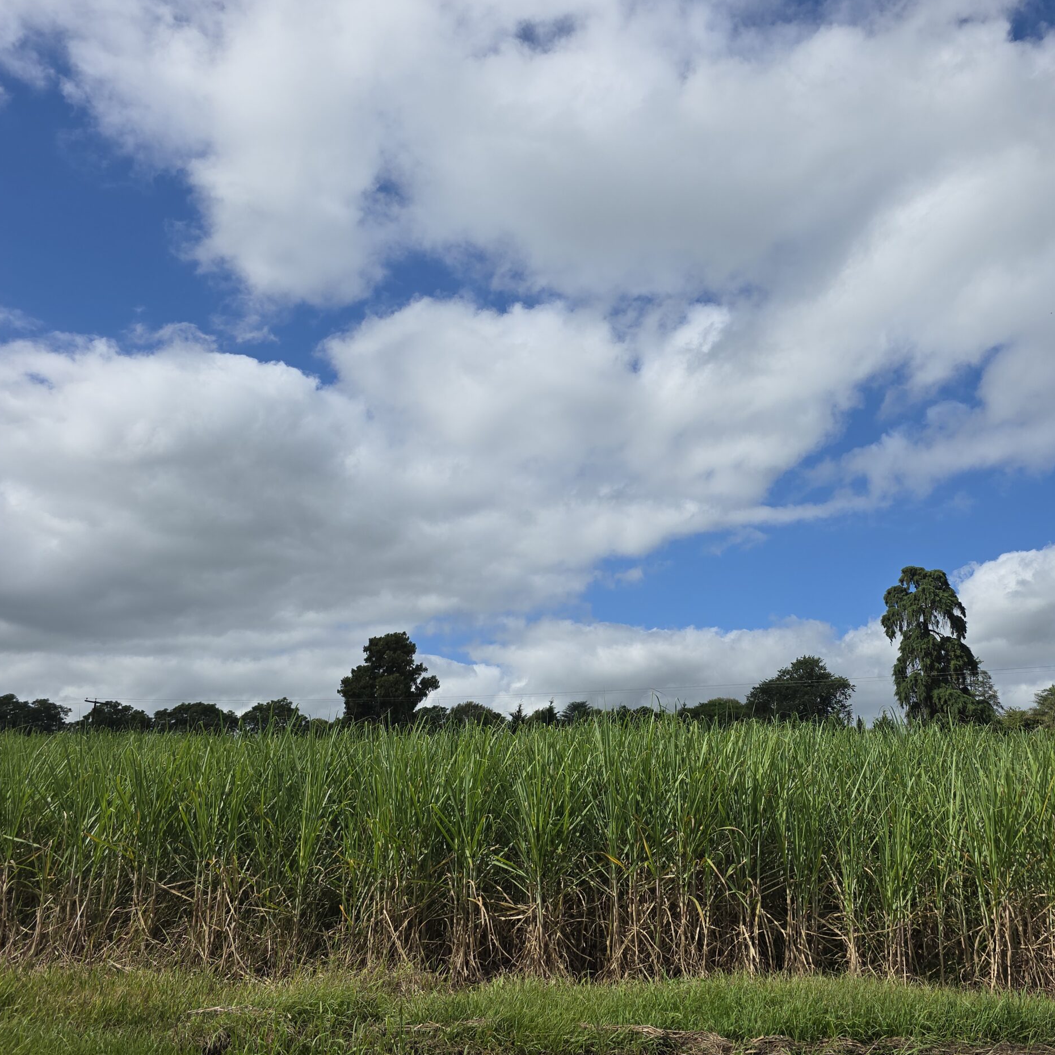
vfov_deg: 57.3
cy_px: 512
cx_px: 666
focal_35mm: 28
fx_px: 965
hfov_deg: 56.5
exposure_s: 1/1488
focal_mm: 6.3
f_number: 1.7
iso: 12
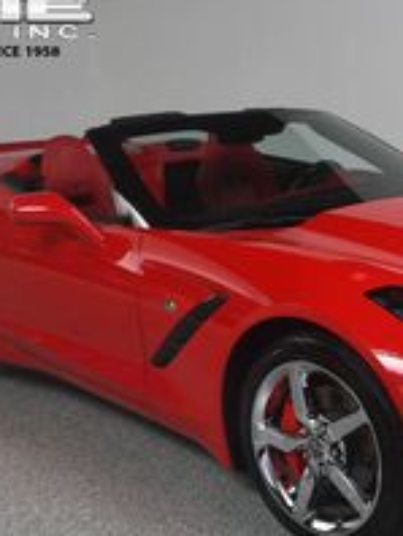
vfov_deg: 30.1
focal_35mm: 64
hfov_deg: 22.6
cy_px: 341
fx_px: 991
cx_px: 338
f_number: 10
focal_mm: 22
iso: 100
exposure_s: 1/160
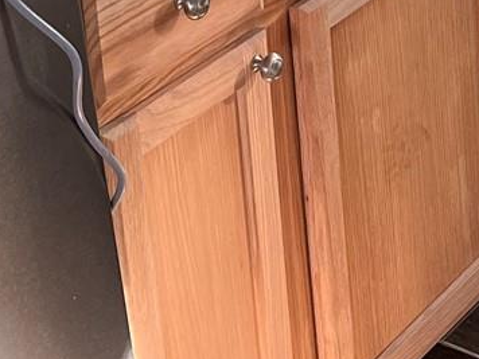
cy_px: -238
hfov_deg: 16.5
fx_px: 1619
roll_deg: +2.6
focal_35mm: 117
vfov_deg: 11.9
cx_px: 490
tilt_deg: -19.3
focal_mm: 5.1
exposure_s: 1/103
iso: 125
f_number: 1.6
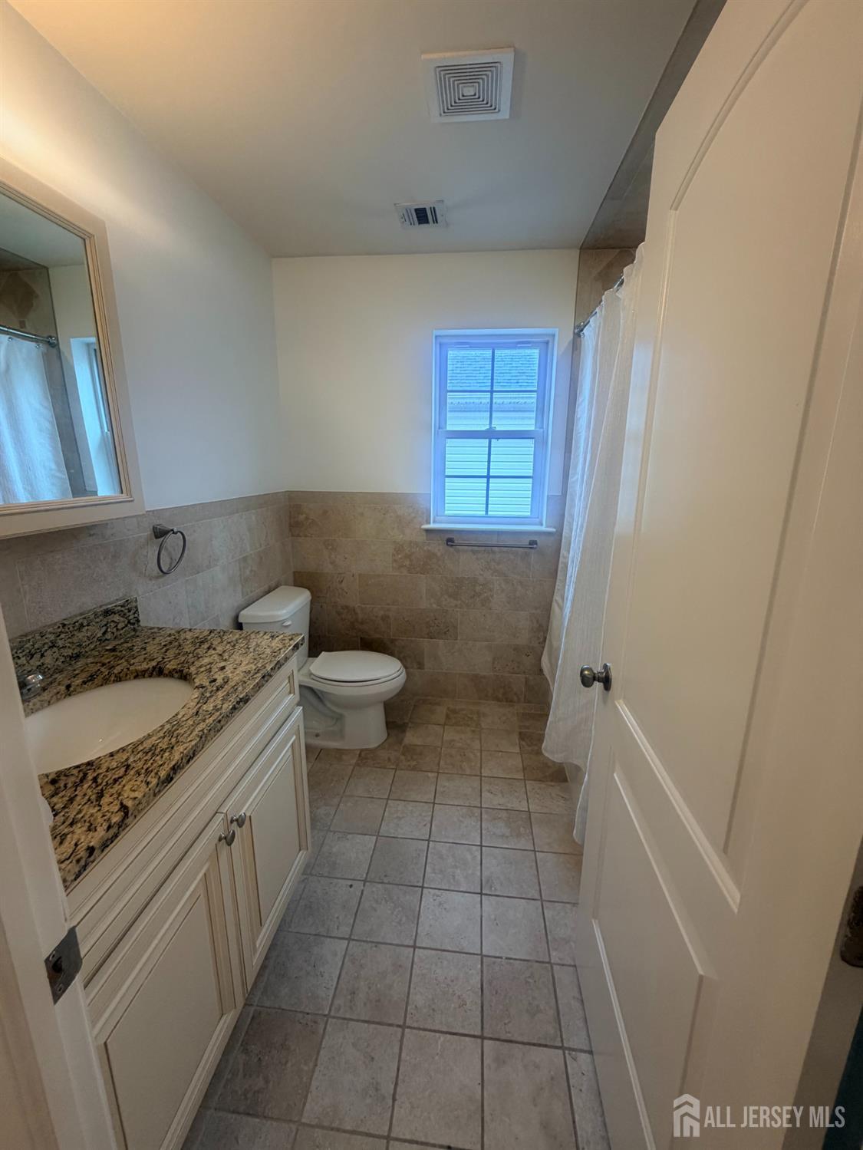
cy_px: 575
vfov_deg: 102.0
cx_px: 432
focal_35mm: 14
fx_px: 465
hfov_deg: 85.7
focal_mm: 2.22
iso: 160
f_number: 2.2
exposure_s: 1/120
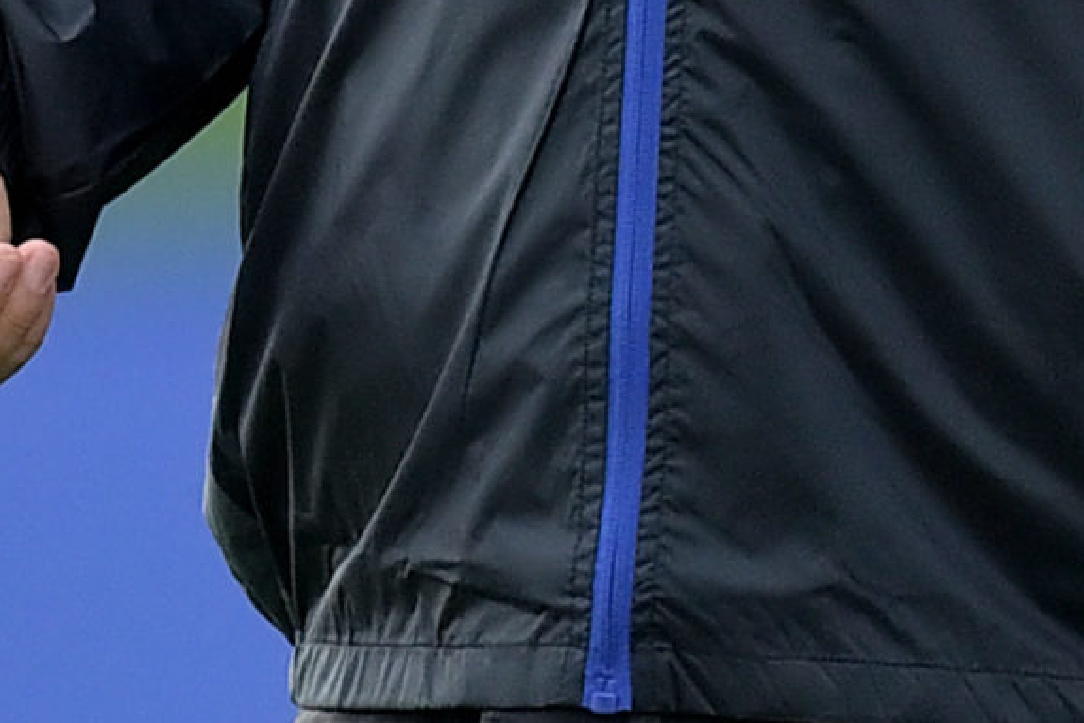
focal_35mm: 1783
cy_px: -801
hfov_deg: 1.2
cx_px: 346
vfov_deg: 0.8
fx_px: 53698
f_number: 3.2
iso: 800
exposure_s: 1/4000
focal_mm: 400
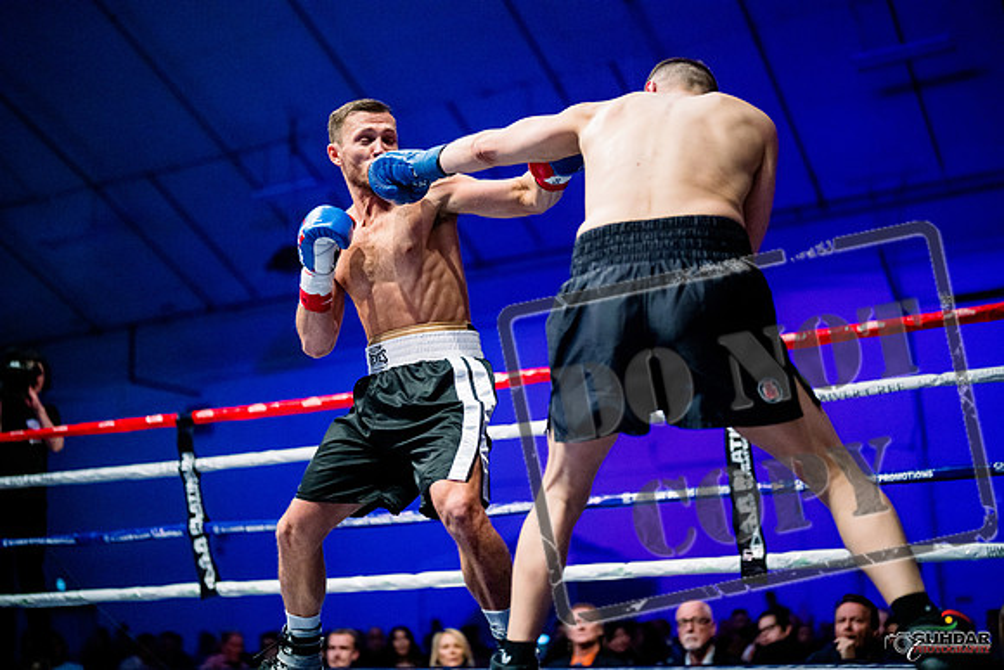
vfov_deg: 27.0
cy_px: 335
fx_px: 1395
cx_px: 502
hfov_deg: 39.6
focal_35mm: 50
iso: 6400
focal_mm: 50
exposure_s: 1/1600
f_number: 1.4
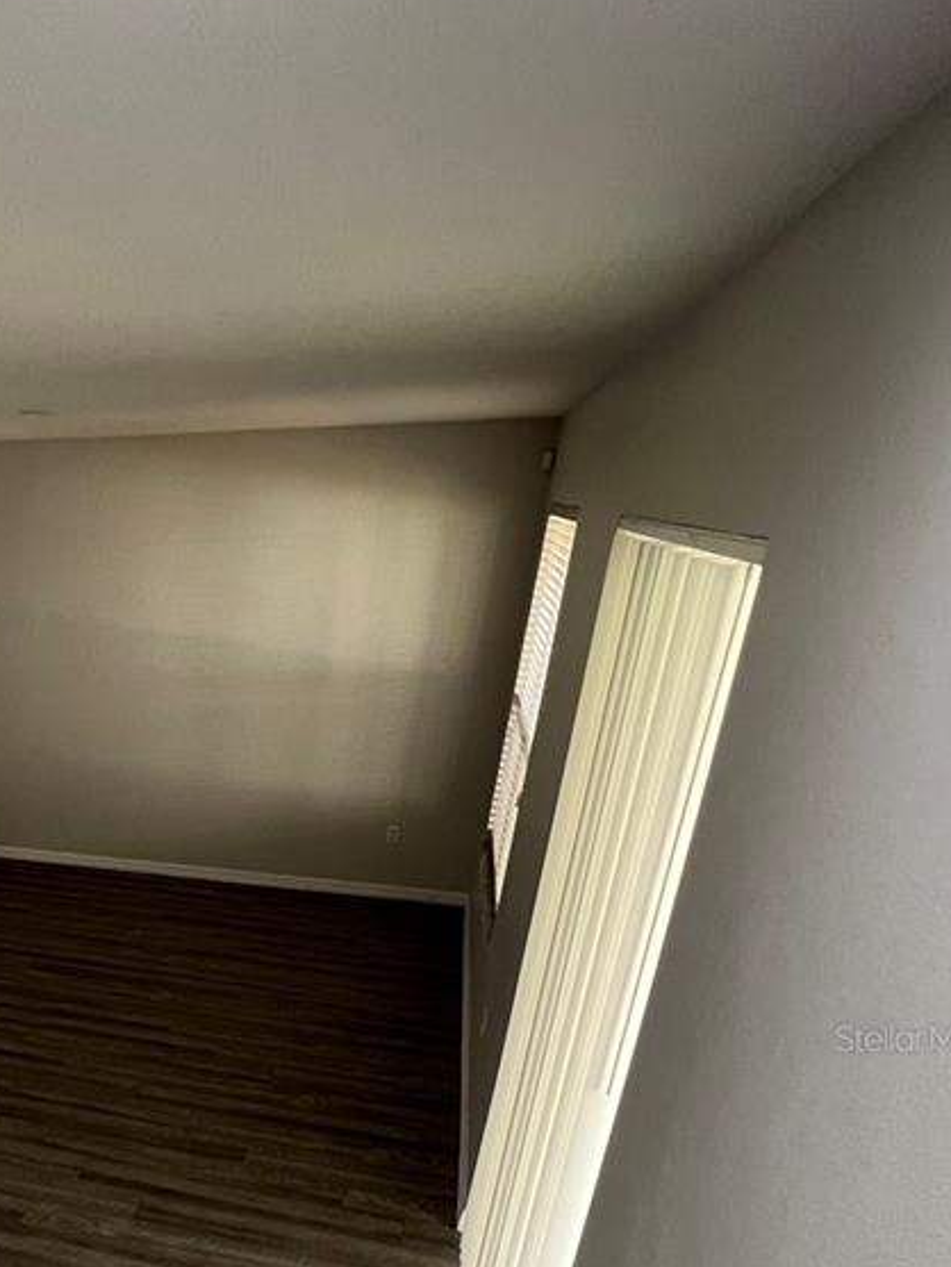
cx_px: -27
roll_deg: +1.6
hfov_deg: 42.1
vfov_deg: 58.0
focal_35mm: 28
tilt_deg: -26.4
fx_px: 1025
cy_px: 1037
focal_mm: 1.57
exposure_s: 1/60
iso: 125
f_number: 1.8
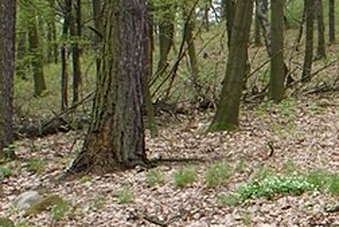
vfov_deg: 12.4
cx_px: 467
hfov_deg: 17.6
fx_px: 1009
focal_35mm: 107
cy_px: 314
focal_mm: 20
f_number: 5.6
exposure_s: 1/50
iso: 100
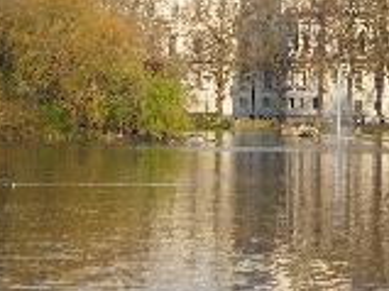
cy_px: 46
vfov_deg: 6.8
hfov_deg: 9.0
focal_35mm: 219
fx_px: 2459
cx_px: 294
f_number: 7.5
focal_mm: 15.3
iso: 50
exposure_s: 1/125
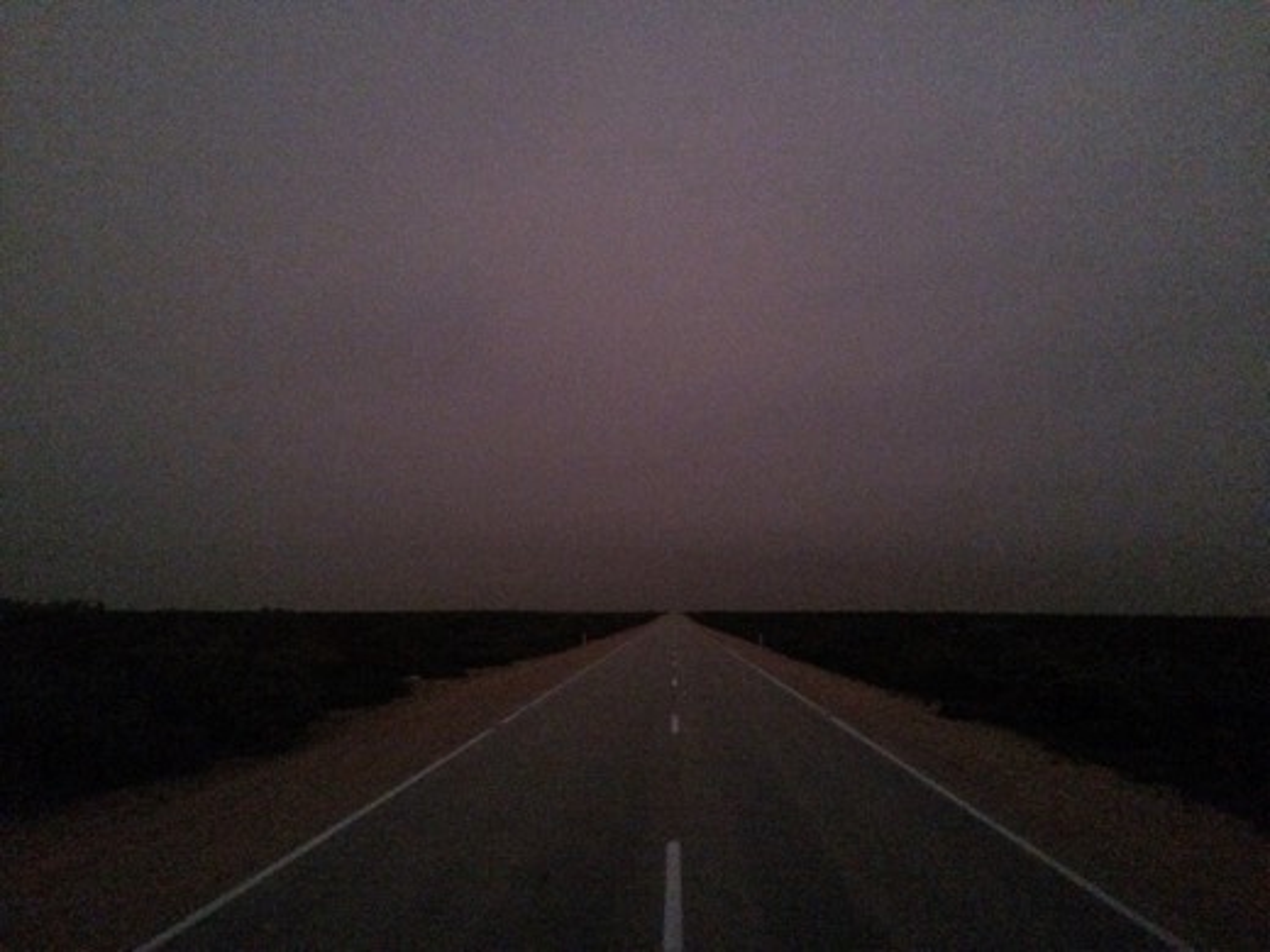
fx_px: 1064
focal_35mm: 29
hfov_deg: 61.7
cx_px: 635
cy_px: 476
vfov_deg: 48.2
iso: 2000
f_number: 2.2
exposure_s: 1/15
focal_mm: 4.15
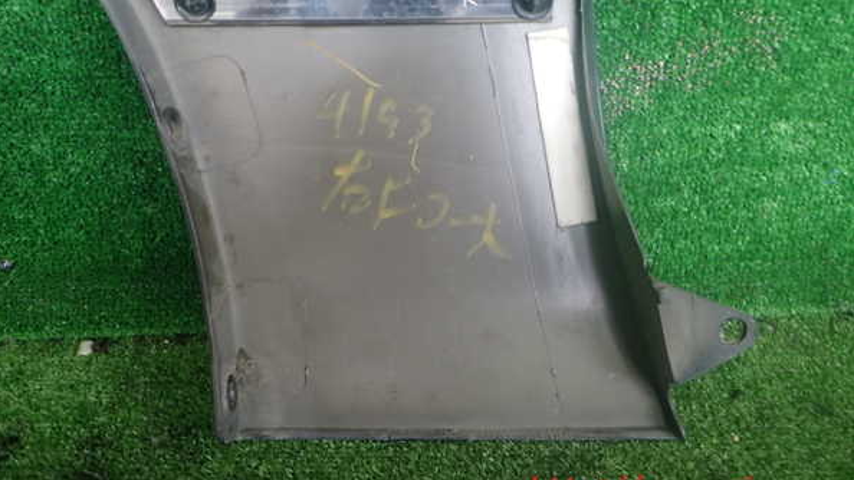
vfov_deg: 35.5
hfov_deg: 59.5
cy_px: 185
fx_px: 747
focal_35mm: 33
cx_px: 426
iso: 200
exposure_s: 1/60
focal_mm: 5.4
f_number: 2.3
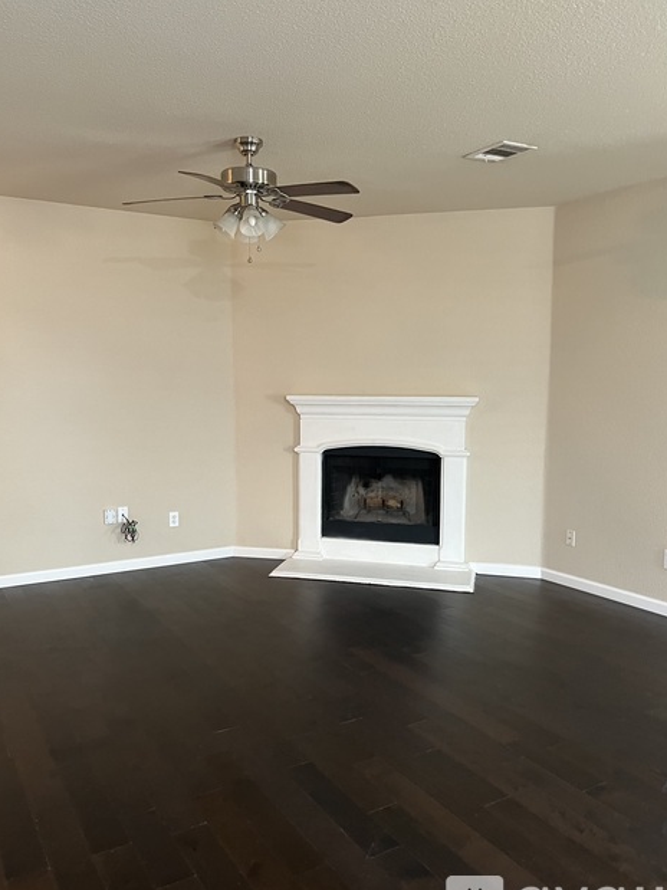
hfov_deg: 49.7
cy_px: 454
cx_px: 319
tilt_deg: -5.7
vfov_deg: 63.4
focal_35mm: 28
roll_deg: -0.1
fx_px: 720
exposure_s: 1/60
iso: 400
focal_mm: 5.7
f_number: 1.5
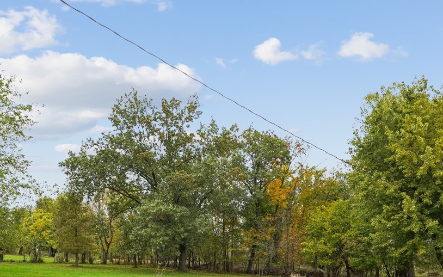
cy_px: 262
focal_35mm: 34
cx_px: 178
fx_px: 411
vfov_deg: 34.6
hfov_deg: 56.3
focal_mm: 16
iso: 400
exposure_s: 1/125
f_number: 9
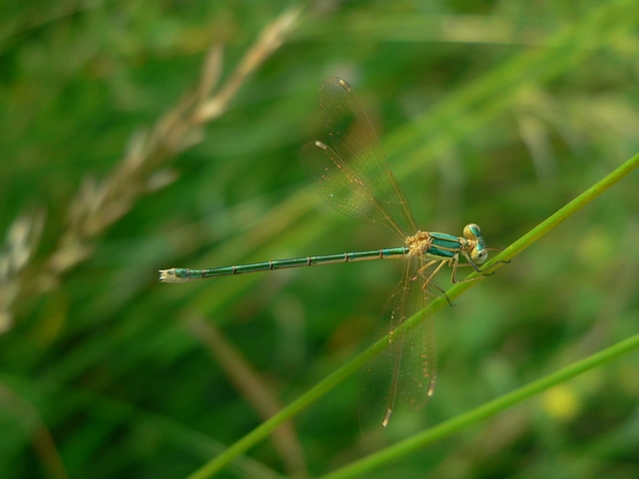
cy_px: 240
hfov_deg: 24.4
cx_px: 320
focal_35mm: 80
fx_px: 1477
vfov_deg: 18.4
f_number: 2.8
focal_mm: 13.3
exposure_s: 1/125
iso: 80
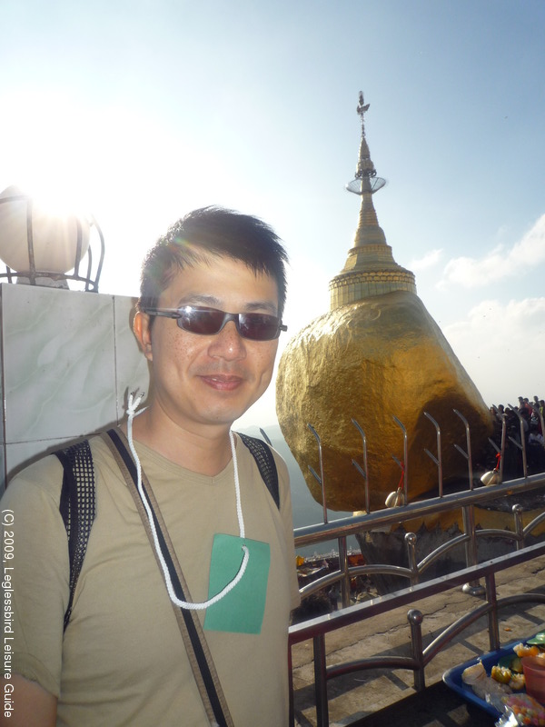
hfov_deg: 54.9
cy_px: 364
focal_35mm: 25
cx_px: 272
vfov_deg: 69.4
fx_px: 525
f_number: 5
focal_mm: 4.4
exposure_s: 1/800
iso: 100
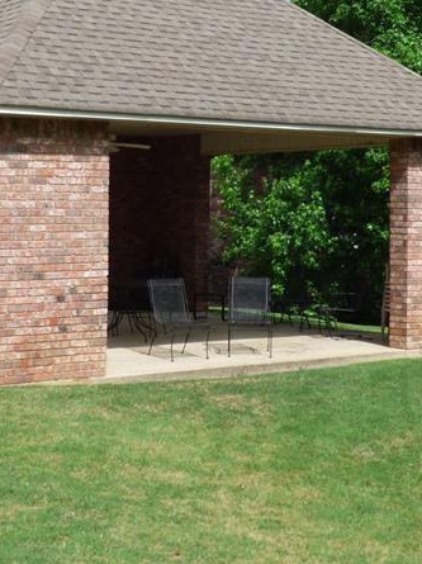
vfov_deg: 25.6
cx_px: 157
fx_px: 1237
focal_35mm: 76
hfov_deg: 19.3
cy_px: 200
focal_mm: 5.78
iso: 100
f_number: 3.4
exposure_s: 1/1300
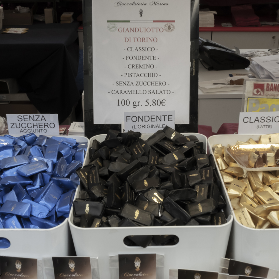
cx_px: 146
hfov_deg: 36.1
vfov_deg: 36.1
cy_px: 139
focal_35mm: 47
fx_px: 429
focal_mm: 22.3
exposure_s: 1/60
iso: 800
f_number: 18
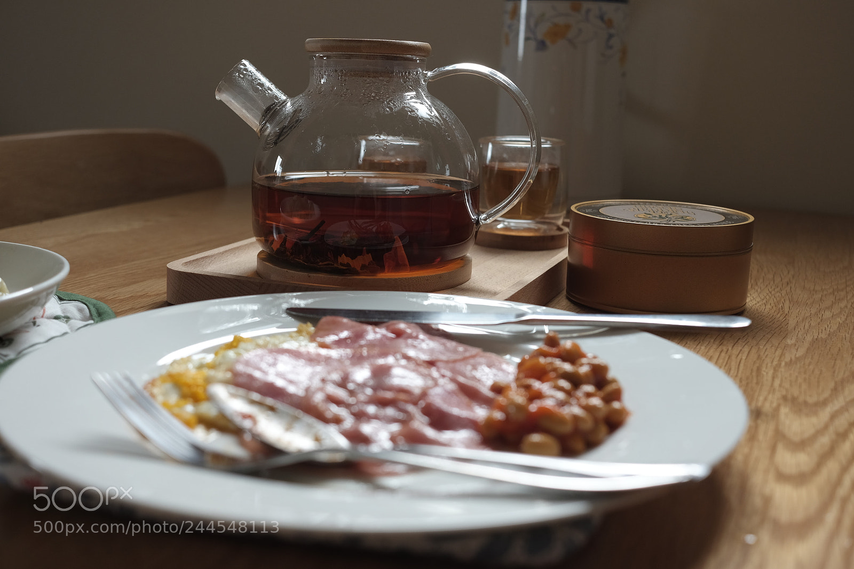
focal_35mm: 41
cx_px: 427
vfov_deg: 32.6
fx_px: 972
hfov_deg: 47.4
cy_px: 284
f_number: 4
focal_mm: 27
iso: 320
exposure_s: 1/56
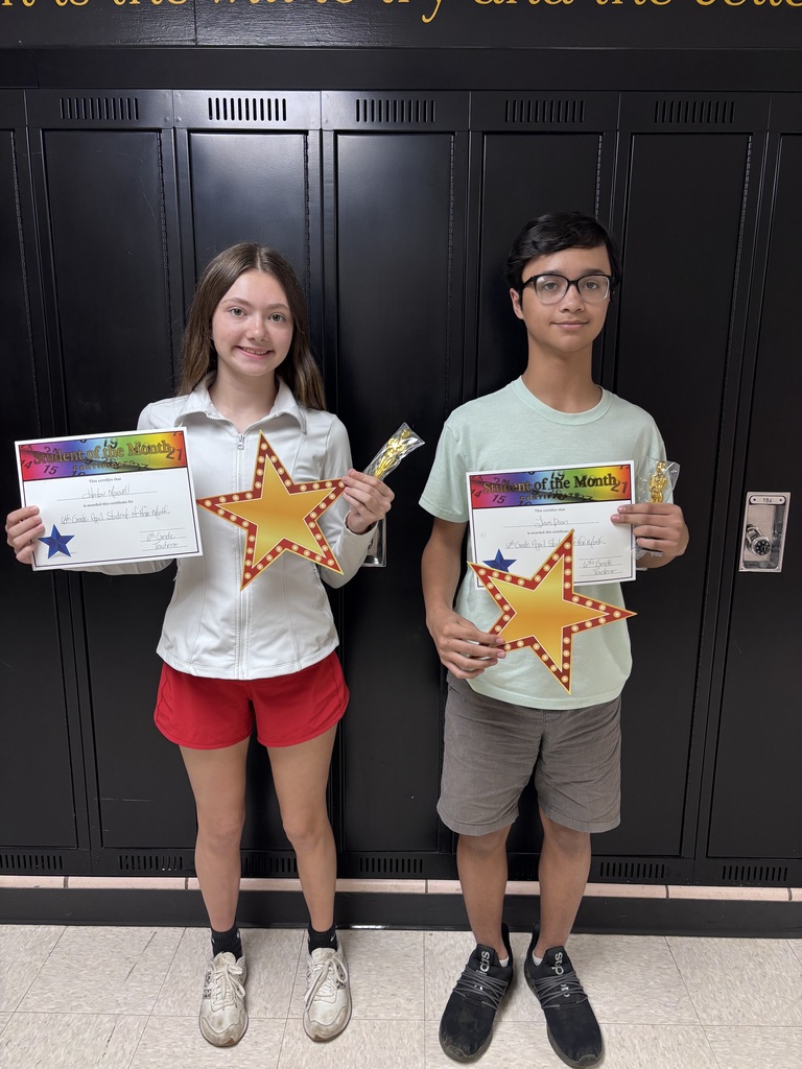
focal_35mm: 26
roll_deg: -1.4
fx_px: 803
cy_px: 534
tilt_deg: -12.6
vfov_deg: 67.3
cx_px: 401
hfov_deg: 53.1
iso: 125
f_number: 1.6
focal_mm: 5.96
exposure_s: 1/60
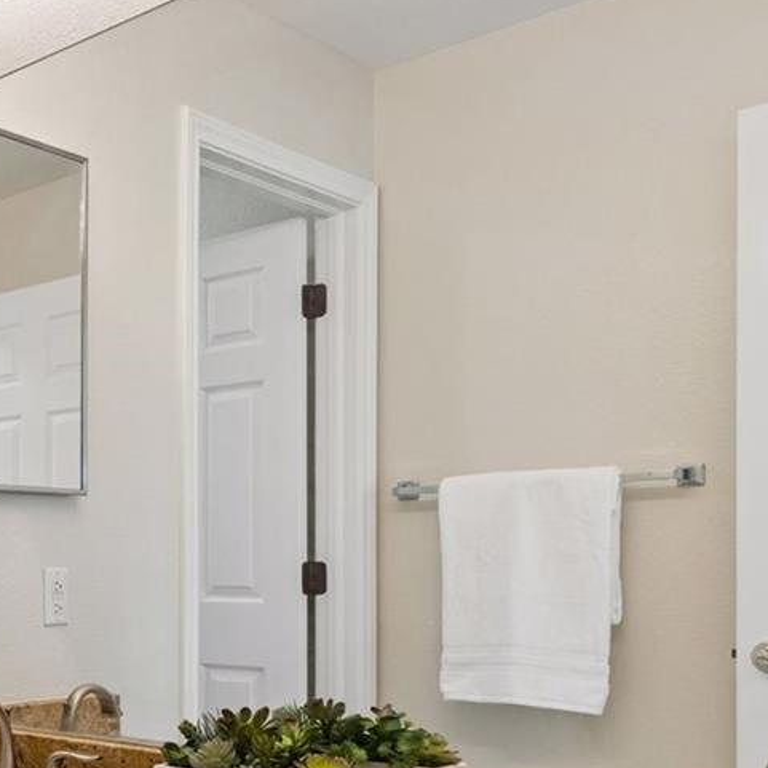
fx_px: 1205
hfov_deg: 29.7
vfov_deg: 34.7
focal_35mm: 48
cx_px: -177
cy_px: 560
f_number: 9
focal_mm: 17
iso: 400
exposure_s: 1/15
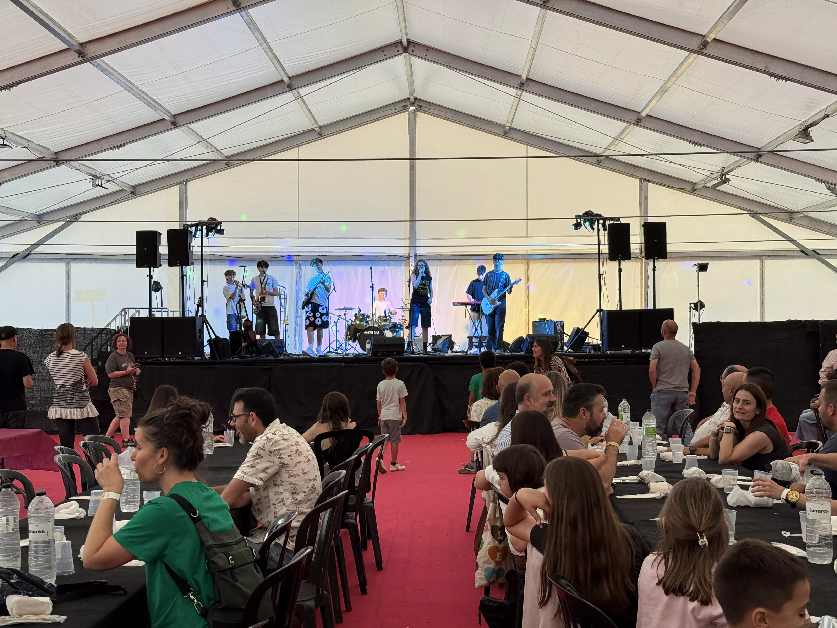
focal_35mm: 48
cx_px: 418
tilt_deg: +1.2
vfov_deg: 30.3
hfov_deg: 39.7
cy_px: 314
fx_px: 1161
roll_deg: +0.6
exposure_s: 1/60
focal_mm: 6.76
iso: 160
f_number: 1.78
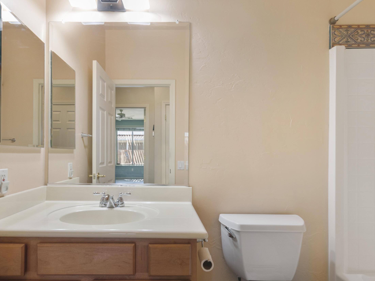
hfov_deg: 78.5
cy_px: 156
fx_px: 227
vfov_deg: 63.3
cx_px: 160
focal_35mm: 21
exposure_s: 1/3
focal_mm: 16
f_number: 13
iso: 1250
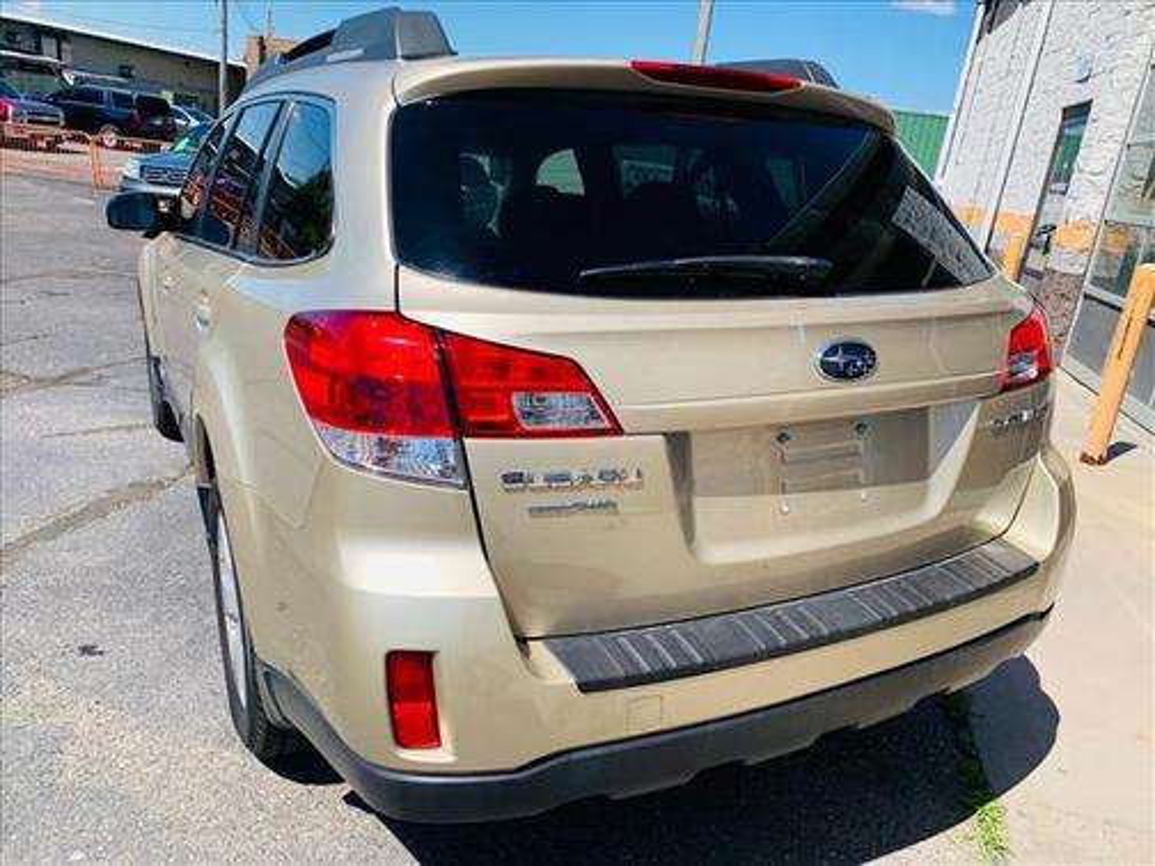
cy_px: 433
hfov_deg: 67.3
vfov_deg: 53.1
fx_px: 868
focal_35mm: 26
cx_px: 578
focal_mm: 4.25
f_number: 1.8
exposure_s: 1/1490
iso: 25
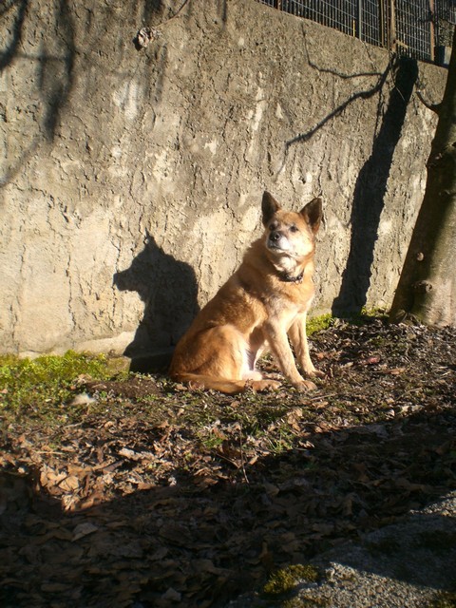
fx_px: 667
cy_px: 304
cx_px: 228
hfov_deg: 37.7
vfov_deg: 49.0
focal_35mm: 38
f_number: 4.4
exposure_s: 1/200
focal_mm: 6.3
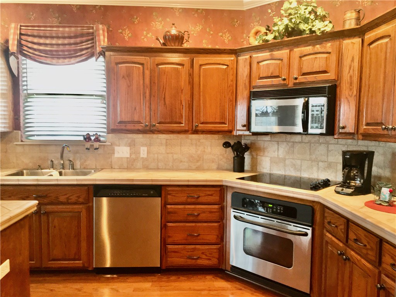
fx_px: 332
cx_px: 198
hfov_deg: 61.7
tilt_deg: -4.8
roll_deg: -1.0
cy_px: 148
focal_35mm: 29
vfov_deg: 48.2
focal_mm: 4.15
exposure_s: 1/20
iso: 200
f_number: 2.2
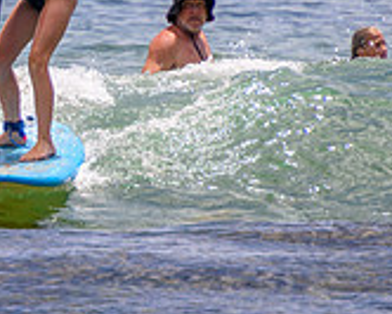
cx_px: -149
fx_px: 20930
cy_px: 159
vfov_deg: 0.9
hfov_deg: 1.1
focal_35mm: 1803
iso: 220
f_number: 5.6
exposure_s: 1/2000
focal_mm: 400
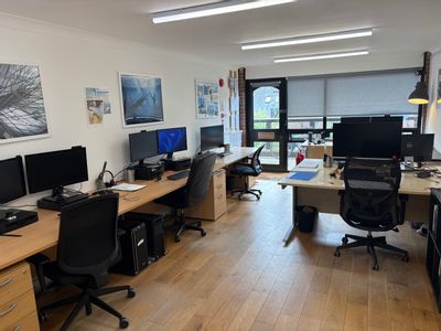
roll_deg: +2.6
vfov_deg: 53.1
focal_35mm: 26
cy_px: 166
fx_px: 331
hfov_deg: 67.3
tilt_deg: -9.9
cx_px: 220
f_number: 1.6
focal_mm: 5.96
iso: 64
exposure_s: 1/100
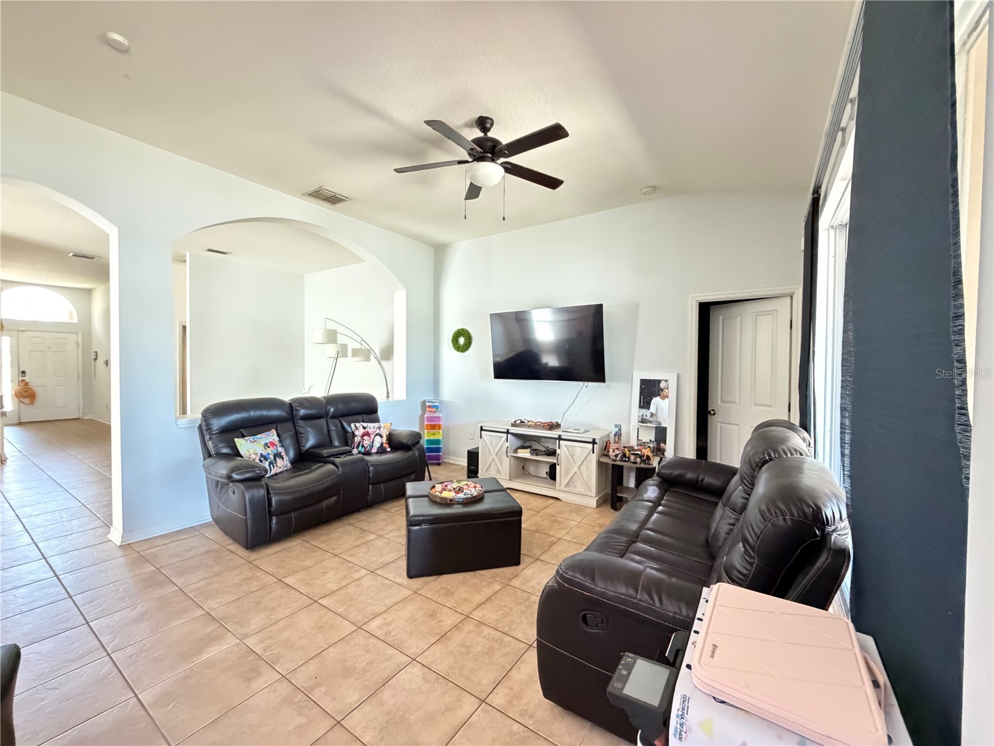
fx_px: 402
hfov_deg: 102.1
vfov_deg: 85.7
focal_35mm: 14
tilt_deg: -1.6
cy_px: 373
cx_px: 497
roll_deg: -0.3
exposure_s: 1/40
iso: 1250
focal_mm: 2.22
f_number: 2.2
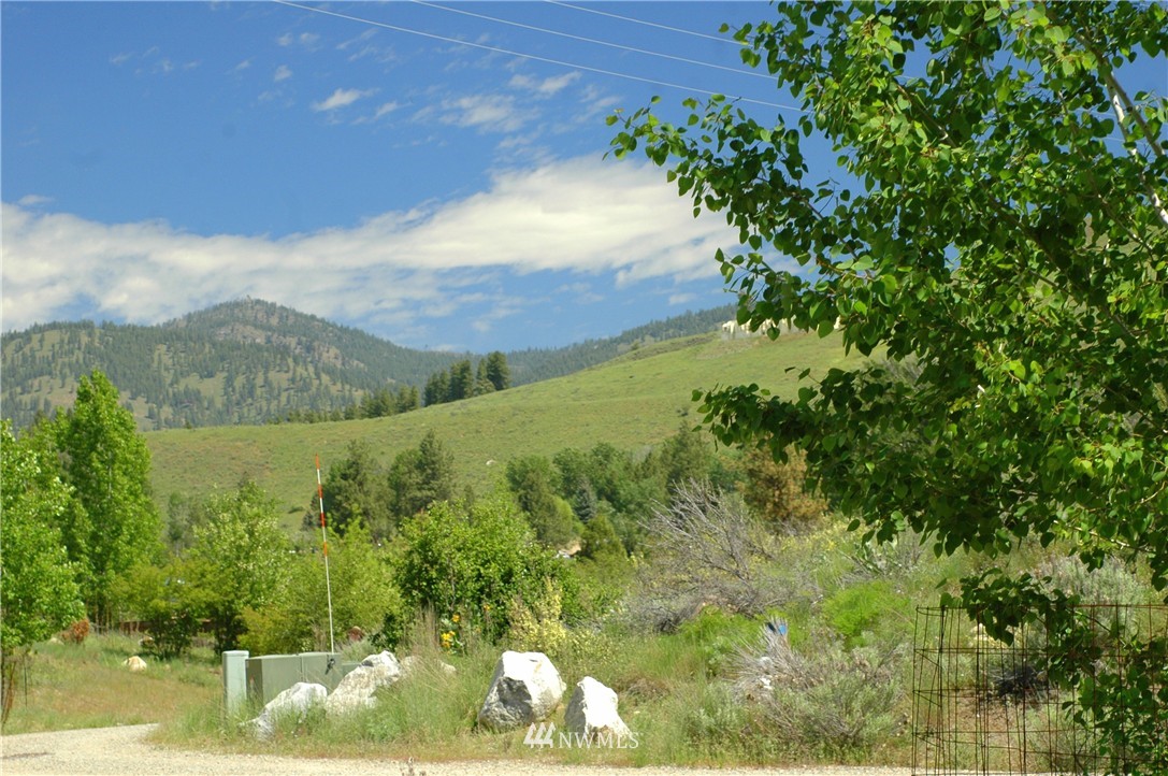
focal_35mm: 105
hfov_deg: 19.5
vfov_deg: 13.0
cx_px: 584
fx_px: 3403
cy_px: 388
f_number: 6.3
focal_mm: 70
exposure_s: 1/160
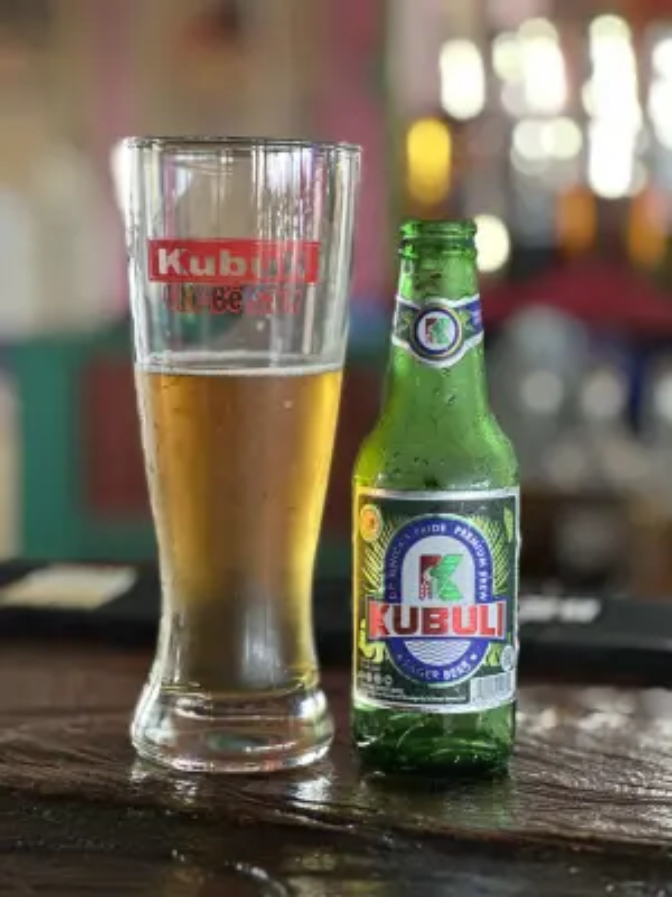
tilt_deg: -5.3
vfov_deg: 25.3
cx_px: 336
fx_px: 1993
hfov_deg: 19.1
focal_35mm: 77
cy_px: 448
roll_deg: -1.2
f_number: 2.8
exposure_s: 1/33
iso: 320
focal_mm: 9
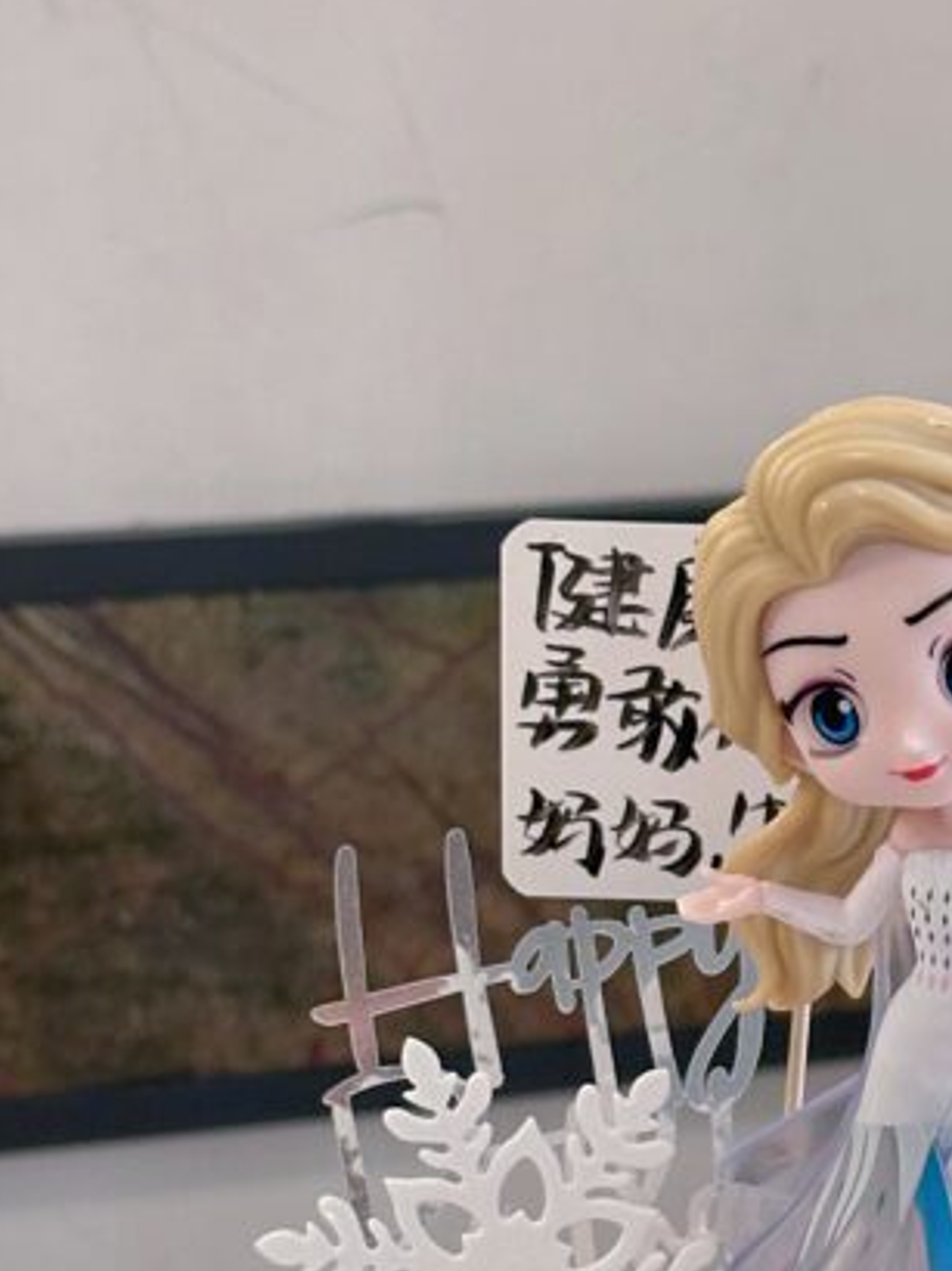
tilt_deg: -20.8
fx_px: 4405
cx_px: 909
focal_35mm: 120
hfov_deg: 12.2
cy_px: 1321
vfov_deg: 16.0
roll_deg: -0.4
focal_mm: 6.86
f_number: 1.78
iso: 125
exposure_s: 1/50
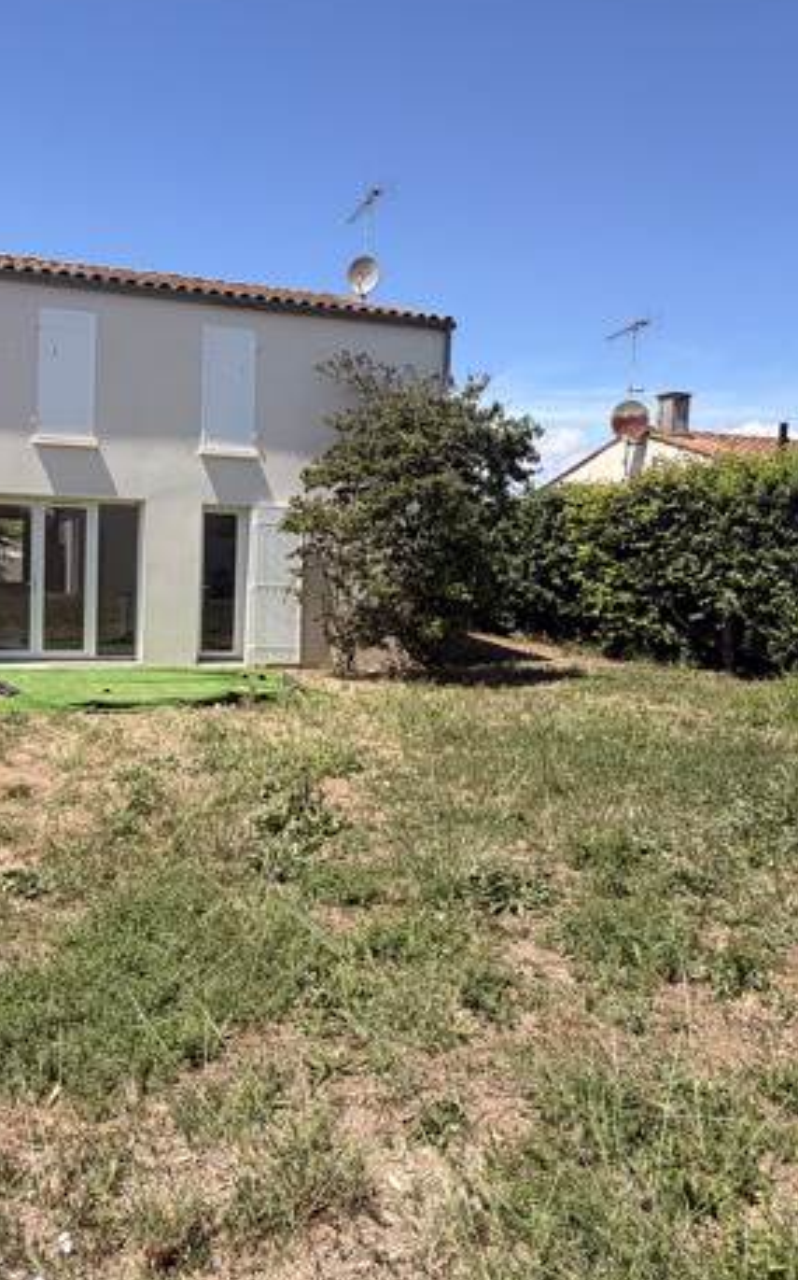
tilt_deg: -3.5
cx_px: 266
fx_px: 906
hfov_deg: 46.8
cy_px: 619
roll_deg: -1.8
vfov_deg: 70.4
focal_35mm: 26
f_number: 2.2
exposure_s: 1/770
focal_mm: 2.22
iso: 25
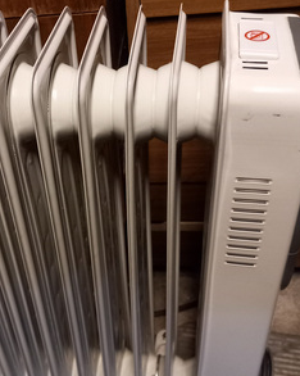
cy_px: 173
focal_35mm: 45
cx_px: 97
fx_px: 500
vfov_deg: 41.2
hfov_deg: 33.1
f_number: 1.8
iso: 400
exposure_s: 1/25
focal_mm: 4
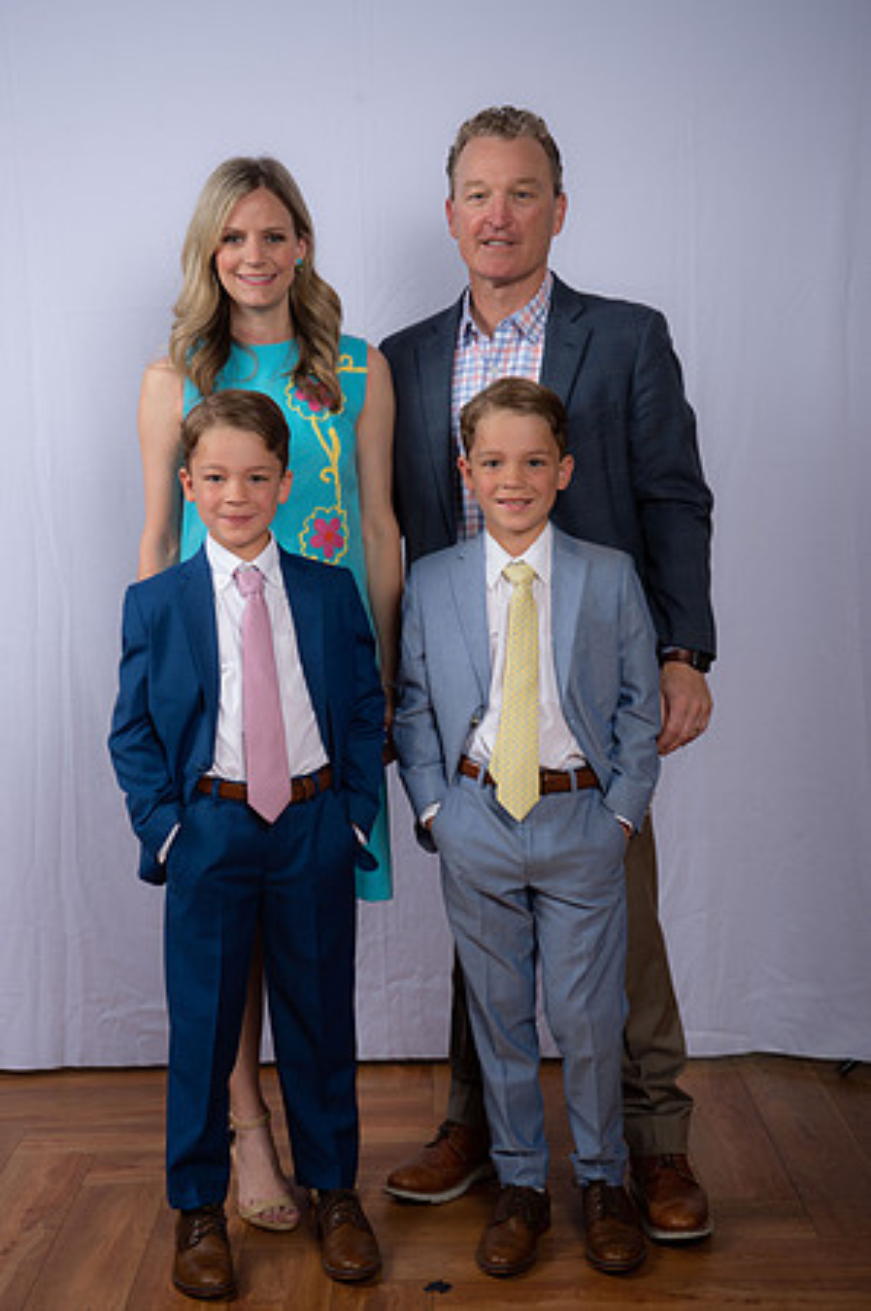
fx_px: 2110
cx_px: 436
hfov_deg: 23.3
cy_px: 656
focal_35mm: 58
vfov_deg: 34.5
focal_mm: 58
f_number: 8
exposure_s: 1/160
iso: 250
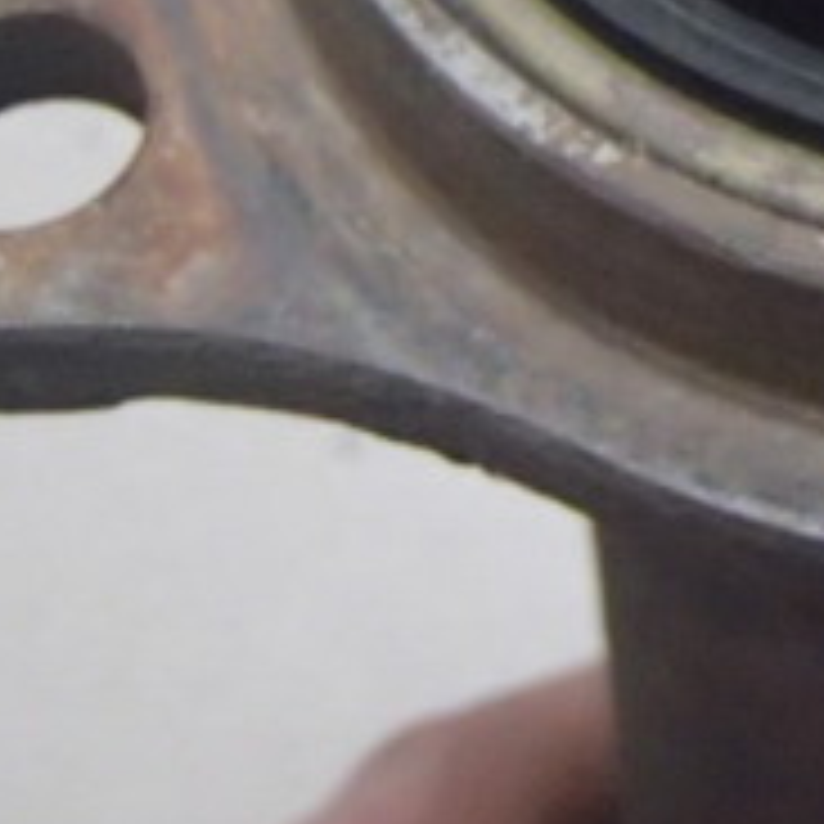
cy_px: -92
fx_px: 3070
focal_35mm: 114
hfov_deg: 14.8
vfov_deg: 14.9
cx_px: 964
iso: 1600
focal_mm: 6.64
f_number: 4.7
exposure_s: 1/25
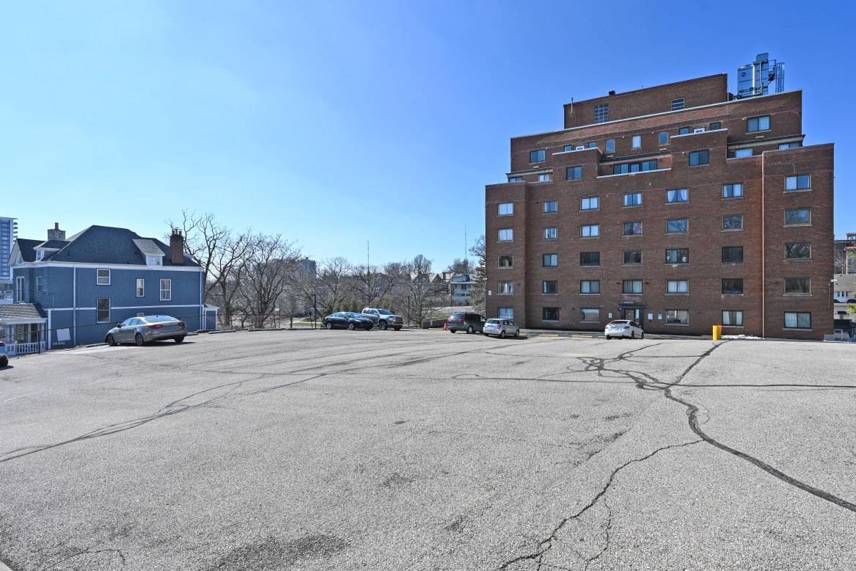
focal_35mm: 18
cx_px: 520
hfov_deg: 88.7
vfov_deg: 67.4
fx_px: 428
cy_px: 289
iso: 100
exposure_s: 1/400
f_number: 7.1
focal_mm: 14
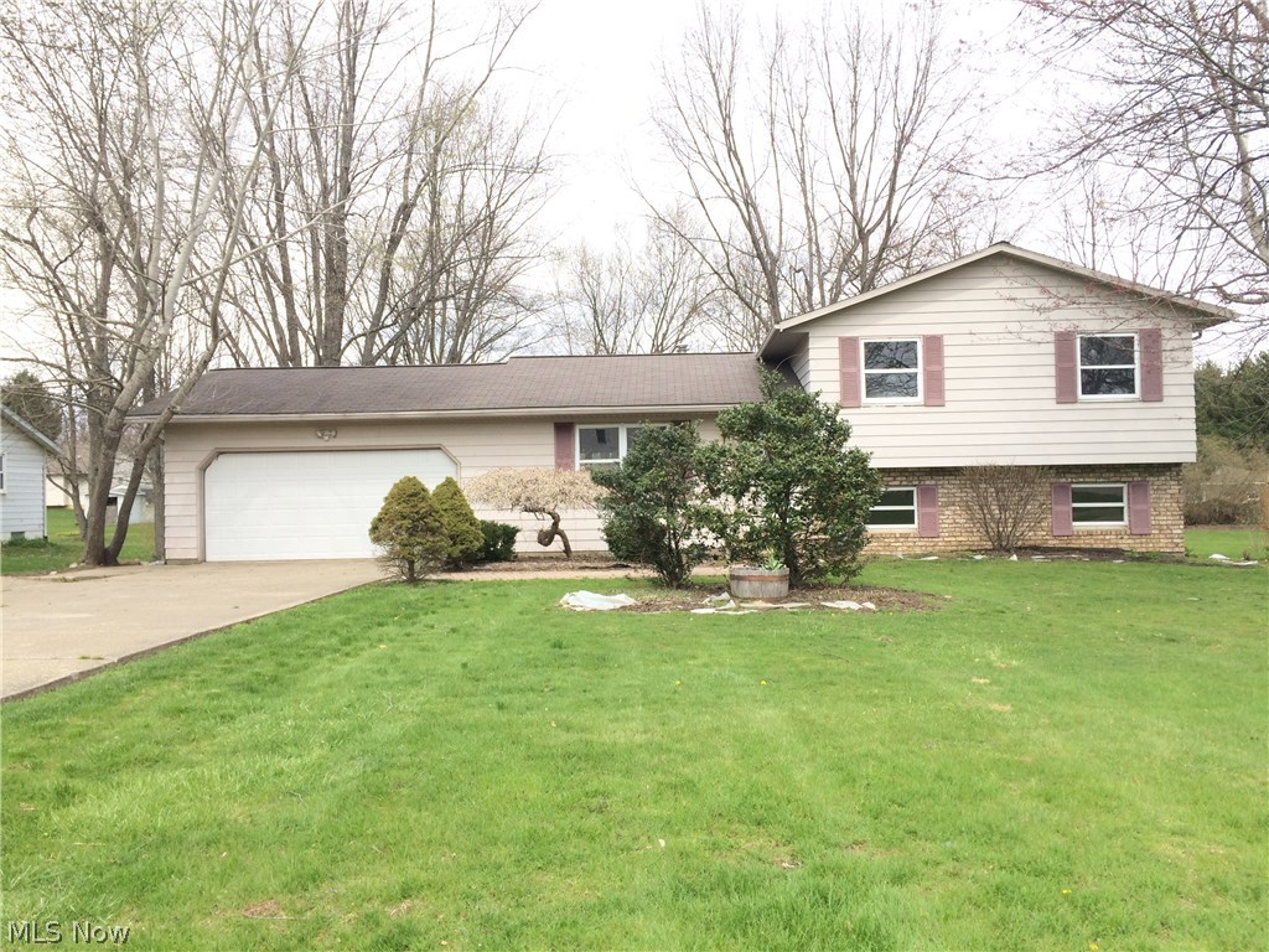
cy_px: 476
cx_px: 634
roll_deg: +2.3
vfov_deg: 48.2
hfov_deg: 61.7
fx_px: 1063
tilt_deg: -0.6
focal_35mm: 29
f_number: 2.2
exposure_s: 1/720
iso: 32
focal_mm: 4.15
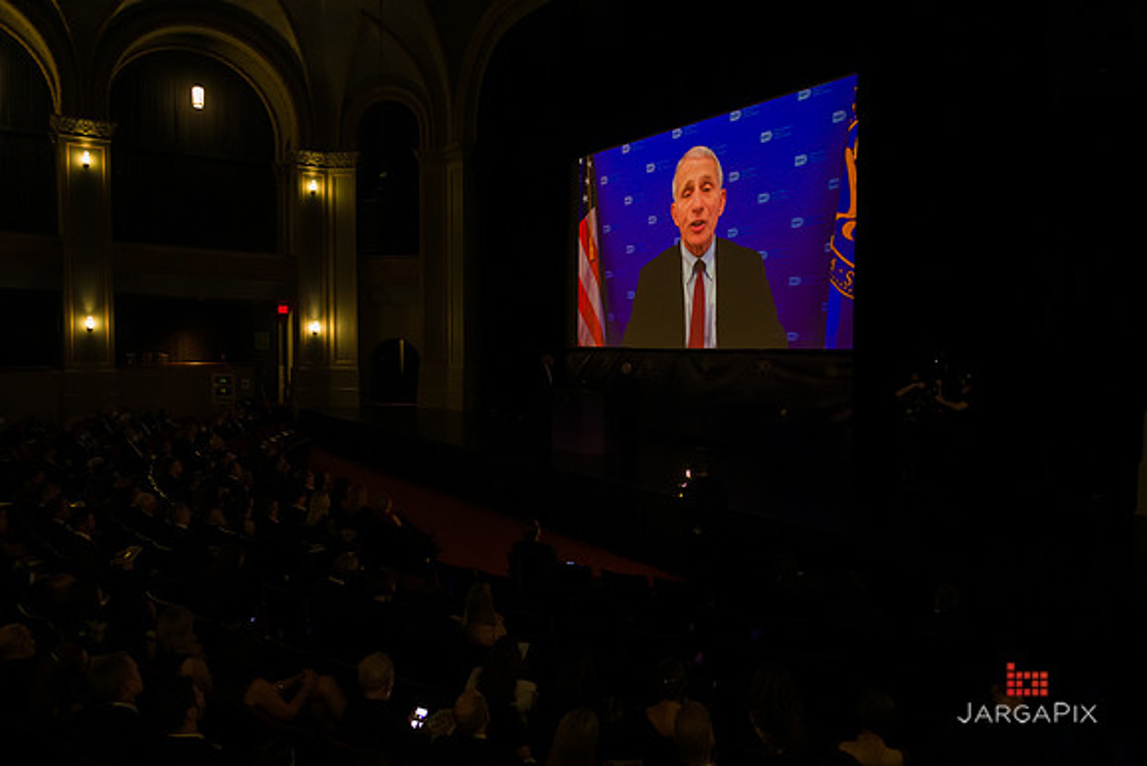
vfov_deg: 53.2
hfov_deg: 73.7
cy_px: 383
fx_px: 765
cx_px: 574
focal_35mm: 24
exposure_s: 1/60
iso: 3200
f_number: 3.2
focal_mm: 24
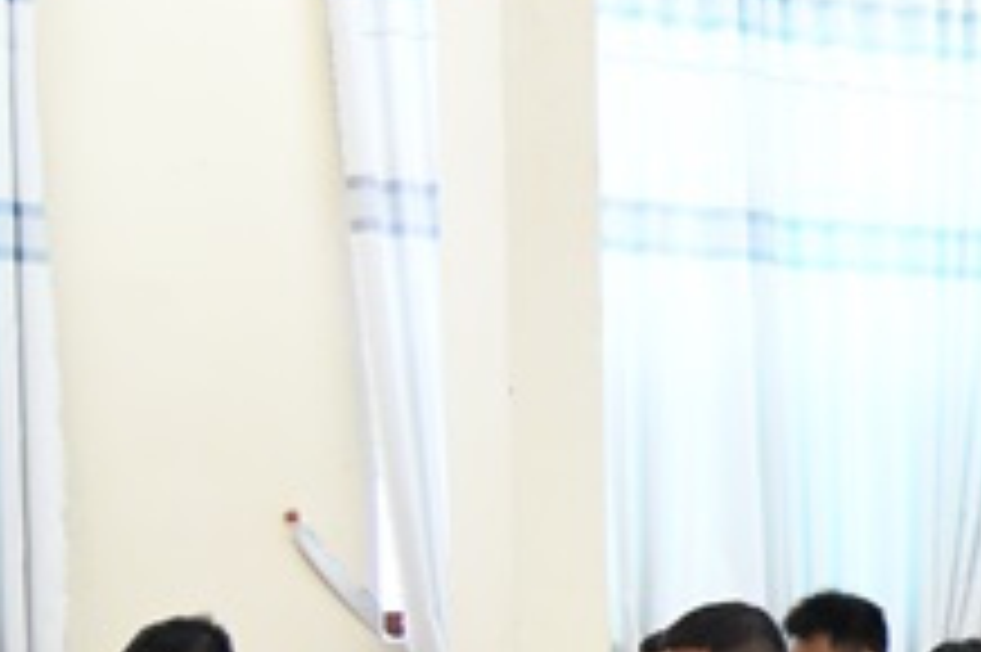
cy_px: 859
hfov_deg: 12.4
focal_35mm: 147
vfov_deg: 9.2
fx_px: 4003
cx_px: 1953
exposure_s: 1/125
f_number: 4
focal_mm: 32
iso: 1250
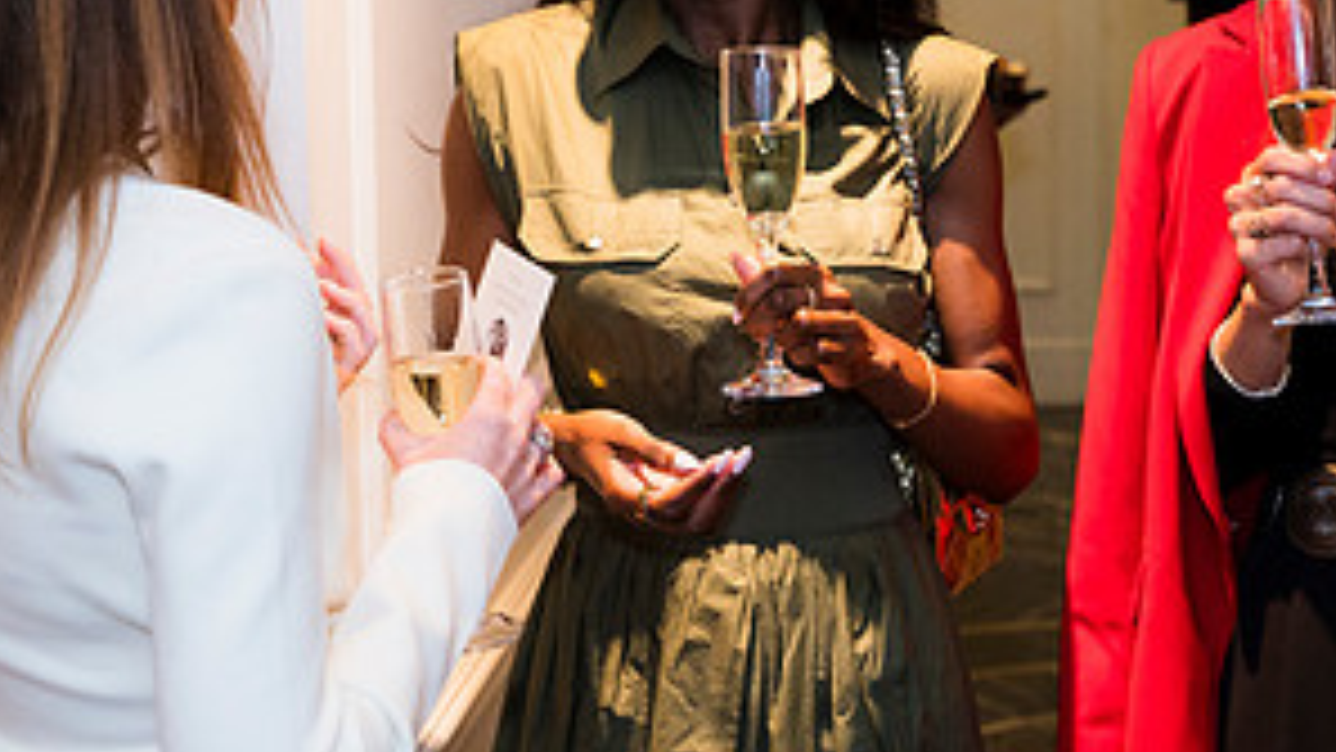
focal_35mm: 84
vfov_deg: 14.4
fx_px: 2975
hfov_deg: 25.2
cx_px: 882
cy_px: 218
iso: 1250
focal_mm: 41
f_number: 4
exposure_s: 1/125
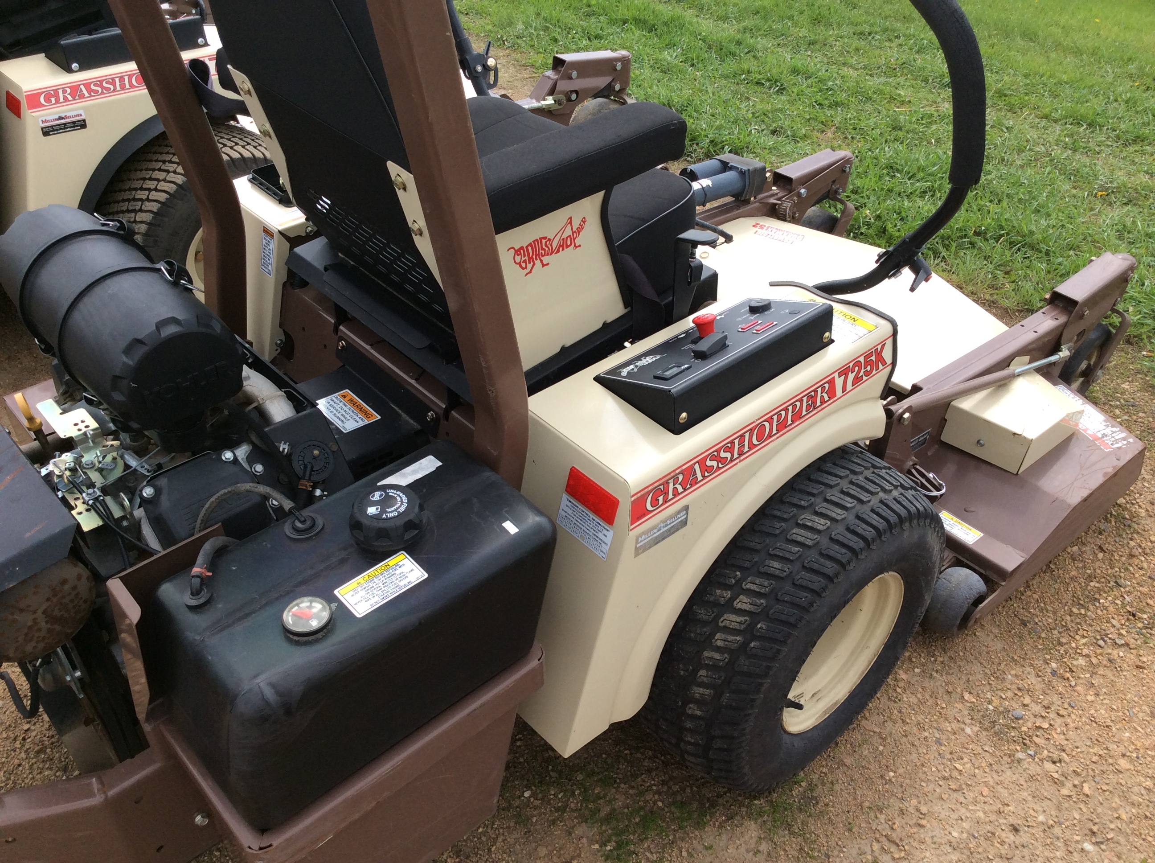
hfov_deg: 56.9
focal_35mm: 32
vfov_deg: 44.1
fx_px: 1066
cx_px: 578
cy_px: 432
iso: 32
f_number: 2.4
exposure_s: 1/506
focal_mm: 3.3
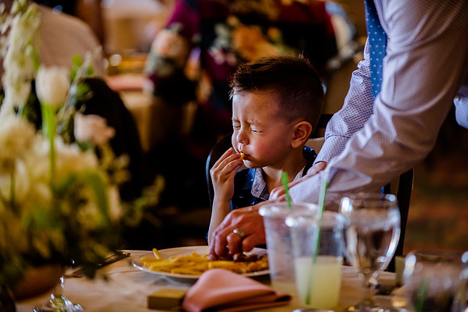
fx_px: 2080
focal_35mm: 160
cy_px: 156
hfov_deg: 12.8
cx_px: 234
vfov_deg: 8.6
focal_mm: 160
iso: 1250
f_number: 2.8
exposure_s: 1/200
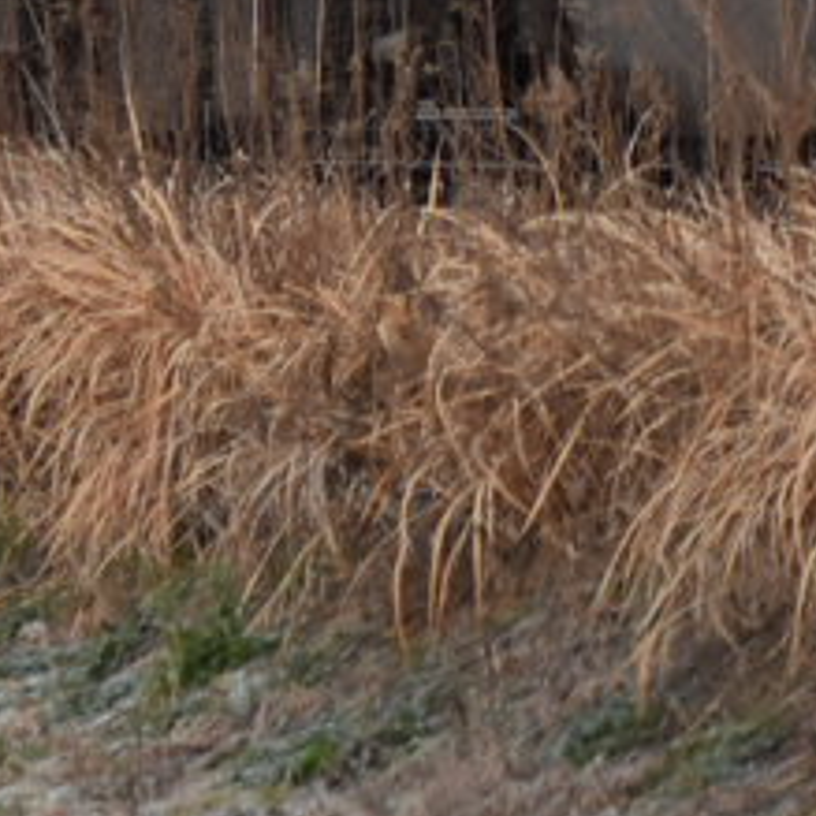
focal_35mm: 781
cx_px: -708
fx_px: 20842
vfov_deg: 2.2
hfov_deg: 2.2
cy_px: -391
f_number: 2.8
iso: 800
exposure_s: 1/640
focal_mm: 105
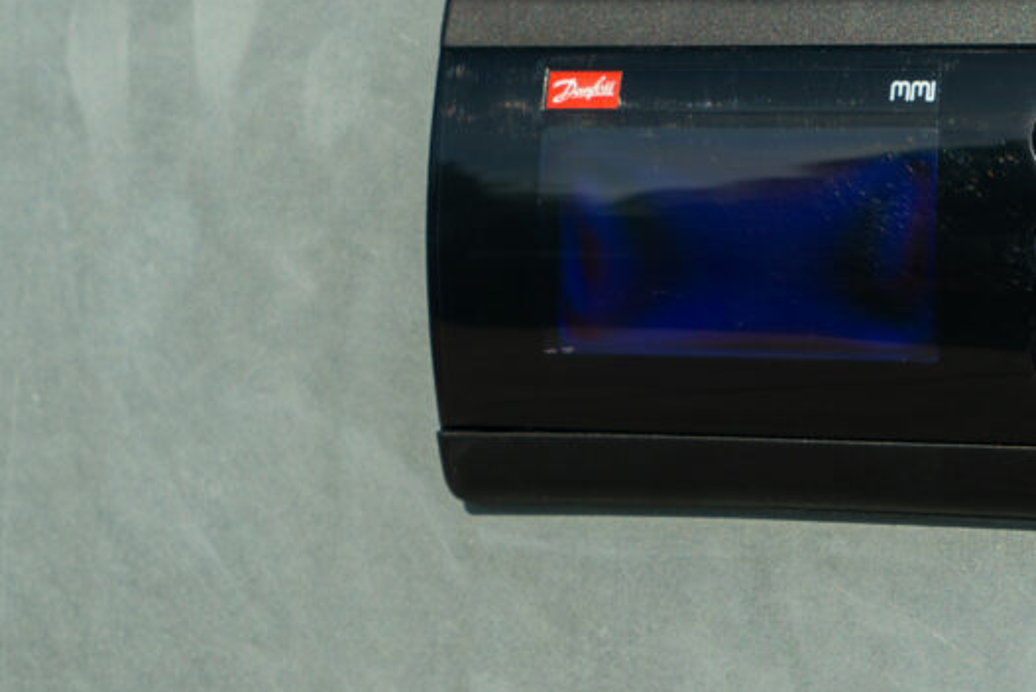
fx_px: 3916
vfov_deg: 10.1
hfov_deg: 15.0
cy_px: 192
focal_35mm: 136
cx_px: 849
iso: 100
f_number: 8
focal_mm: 70
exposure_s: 1/100
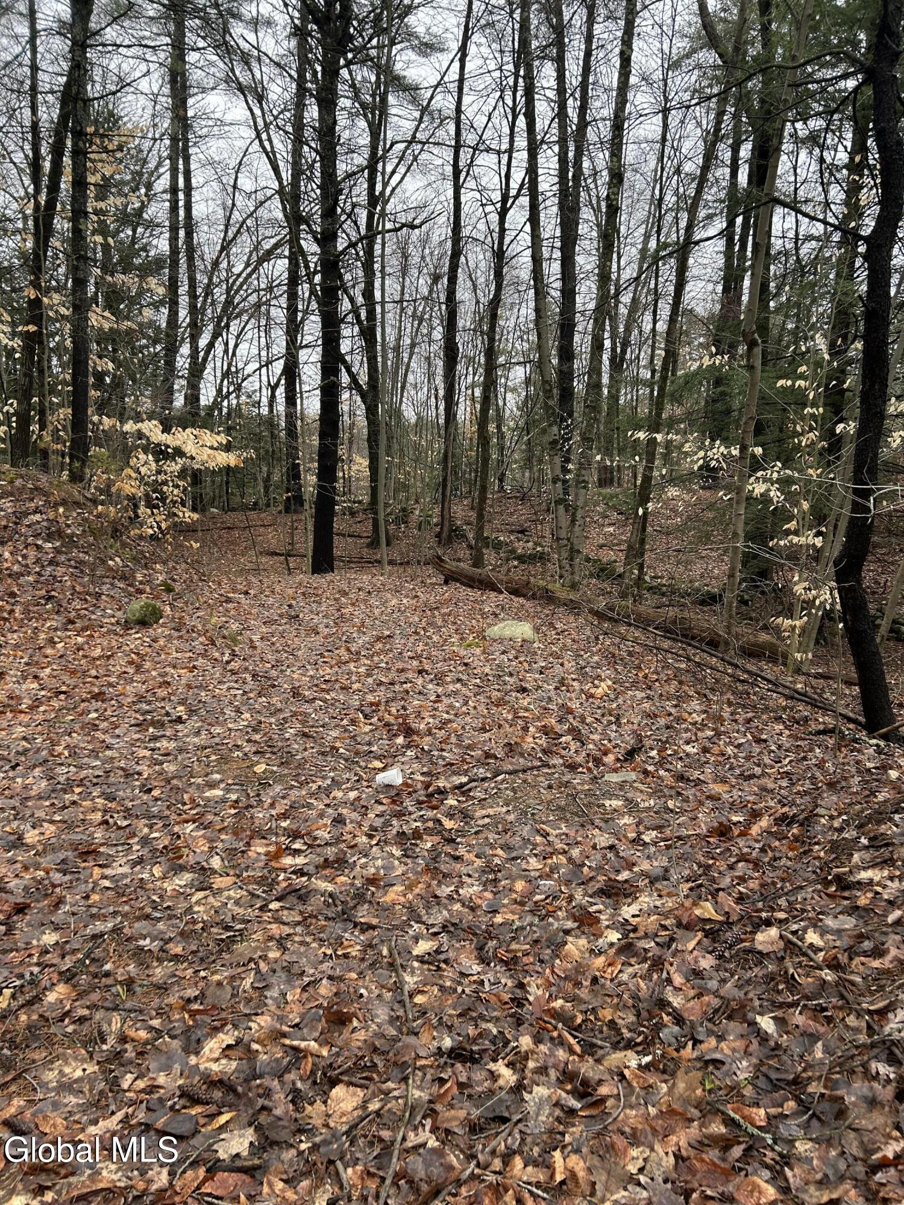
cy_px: 602
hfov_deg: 53.1
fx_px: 905
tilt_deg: -8.7
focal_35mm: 26
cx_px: 452
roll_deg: -1.4
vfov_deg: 67.3
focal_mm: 5.7
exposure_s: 1/209
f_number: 1.5
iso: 40
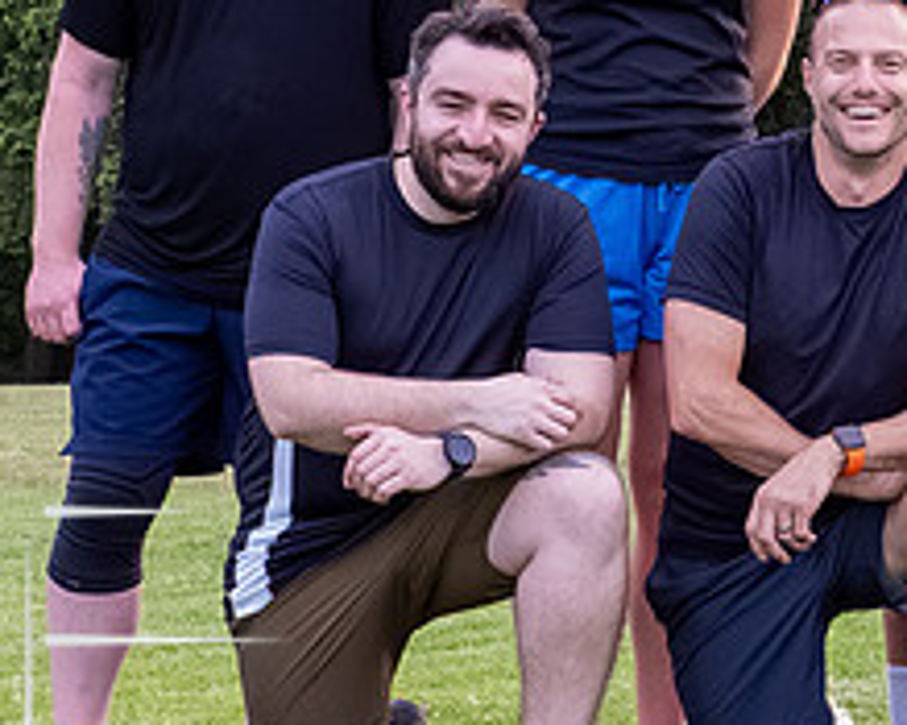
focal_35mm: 226
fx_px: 6064
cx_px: 902
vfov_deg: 6.8
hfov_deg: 8.5
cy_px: 141
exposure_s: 1/1000
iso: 6400
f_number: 5.6
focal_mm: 40
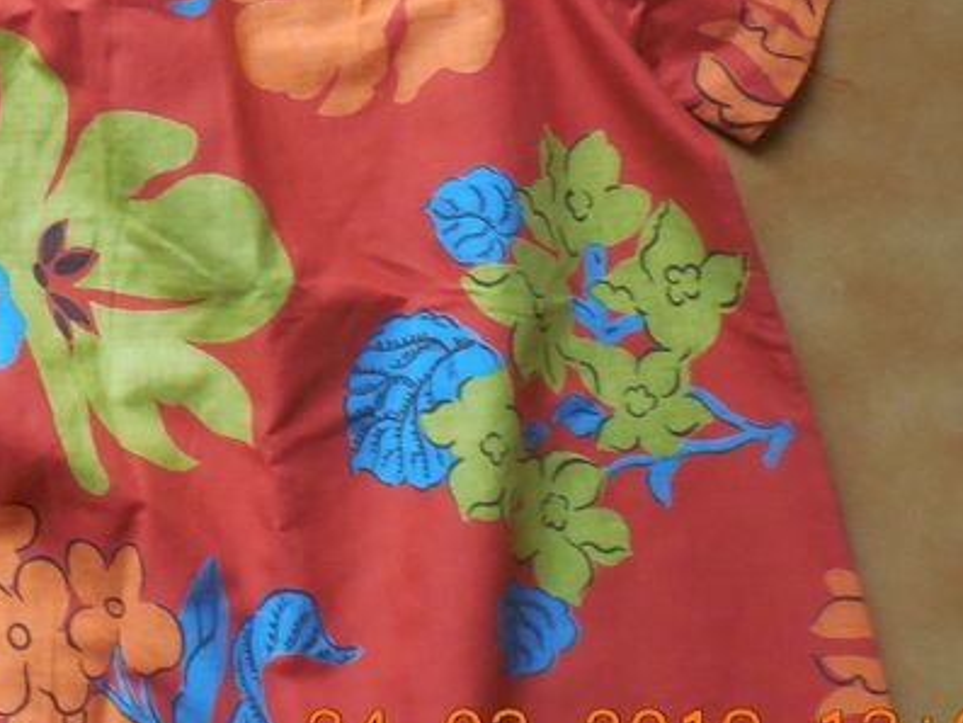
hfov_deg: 28.2
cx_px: -75
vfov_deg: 22.4
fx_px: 1753
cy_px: 2
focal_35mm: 63
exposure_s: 1/30
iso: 320
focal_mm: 4.5
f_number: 3.7
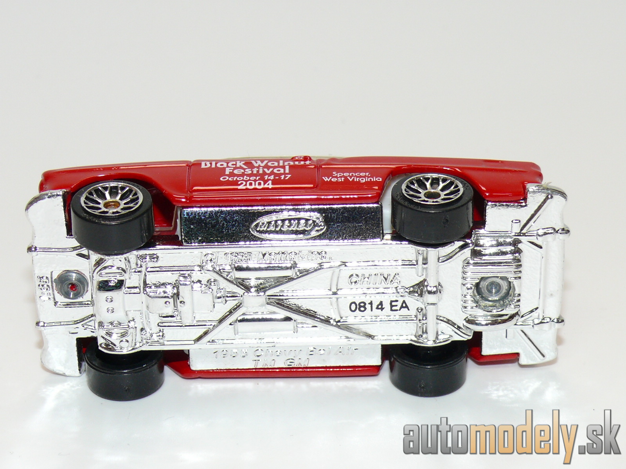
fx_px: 1845
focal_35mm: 102
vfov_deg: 14.5
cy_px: 234
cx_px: 313
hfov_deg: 19.3
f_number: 4
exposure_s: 1/30
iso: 100
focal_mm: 13.4
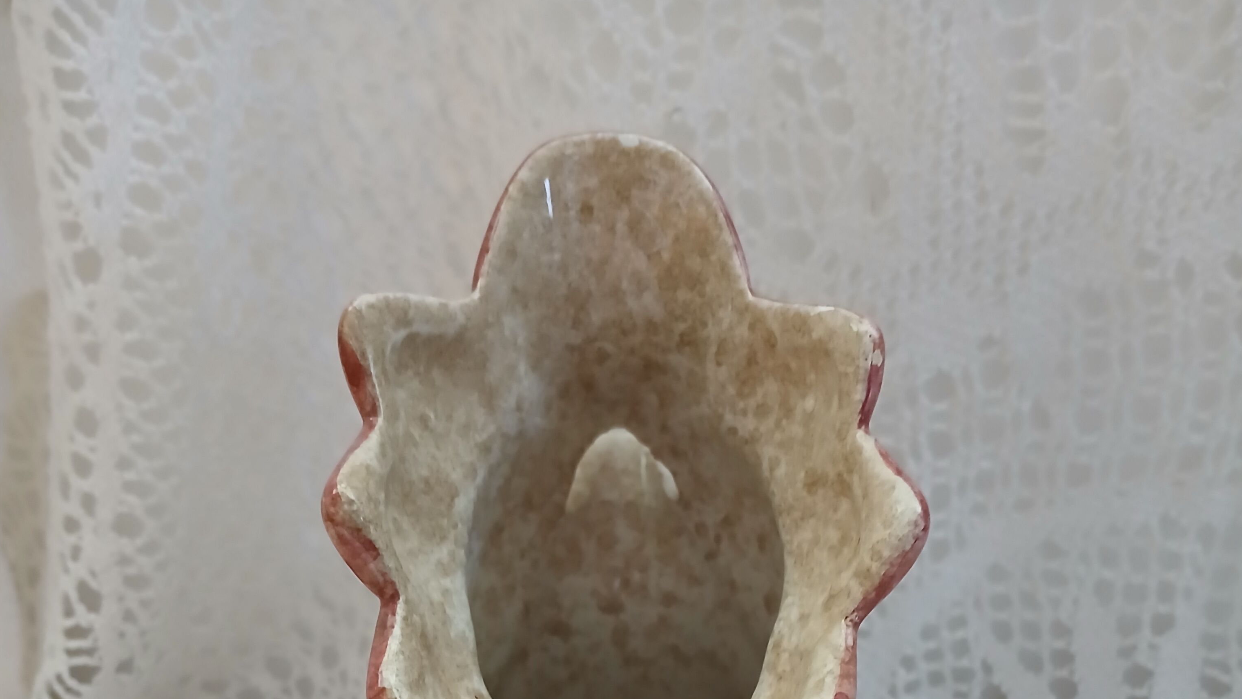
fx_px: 1252
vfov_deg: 27.8
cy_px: 812
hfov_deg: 52.8
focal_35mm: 38
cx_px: 621
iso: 400
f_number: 1.8
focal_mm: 3.98
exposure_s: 1/20
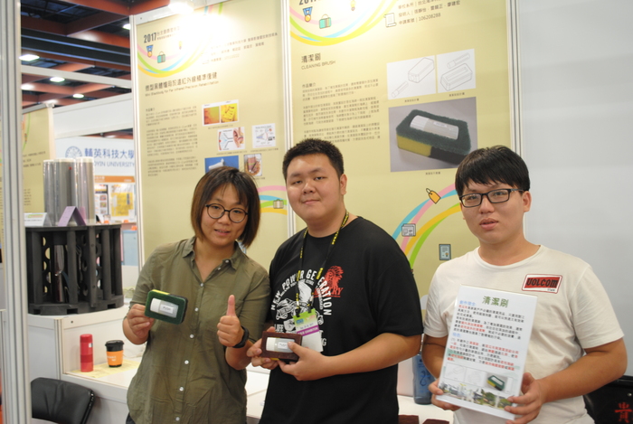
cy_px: 212
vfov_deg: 34.3
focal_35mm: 39
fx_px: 687
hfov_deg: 49.5
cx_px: 316
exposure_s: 1/8
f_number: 4.2
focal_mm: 26
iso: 200
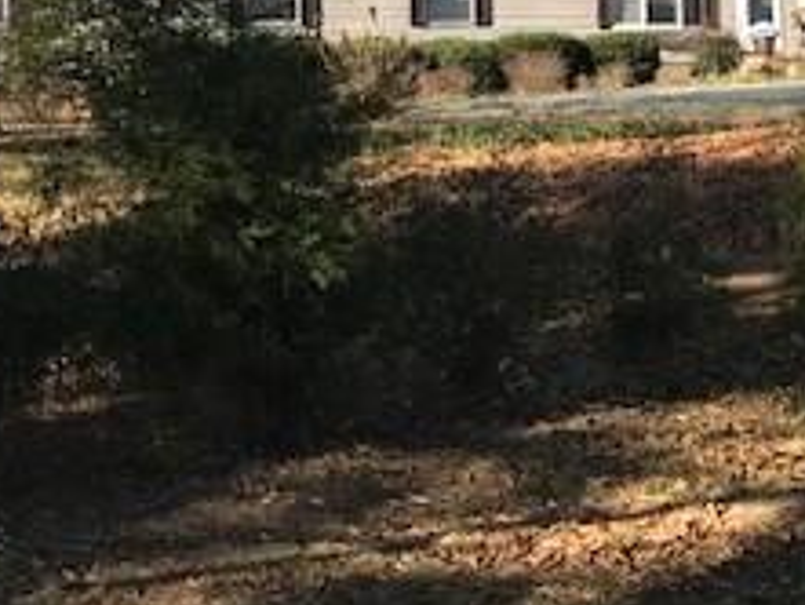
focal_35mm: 81
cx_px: 703
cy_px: -51
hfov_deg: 23.6
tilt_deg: +6.6
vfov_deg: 17.6
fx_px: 1885
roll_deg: +1.7
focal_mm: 3.99
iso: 20
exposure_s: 1/879
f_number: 1.8
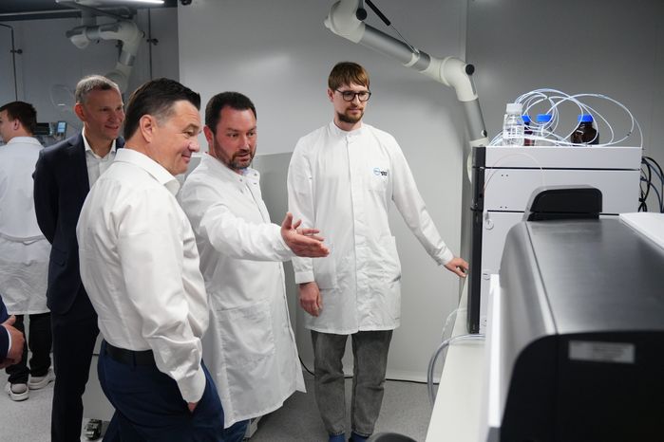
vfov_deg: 40.0
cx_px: 332
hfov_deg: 57.2
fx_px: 609
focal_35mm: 33
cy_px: 221
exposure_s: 1/640
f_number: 4.5
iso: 4000
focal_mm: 33
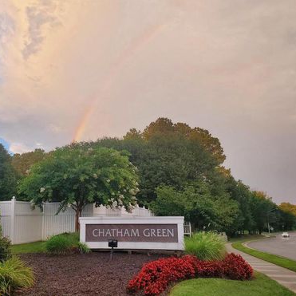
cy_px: 149
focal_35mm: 31
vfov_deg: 52.5
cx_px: 118
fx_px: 300
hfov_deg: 52.2
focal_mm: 4.3
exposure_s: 1/253
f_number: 2.4
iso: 50
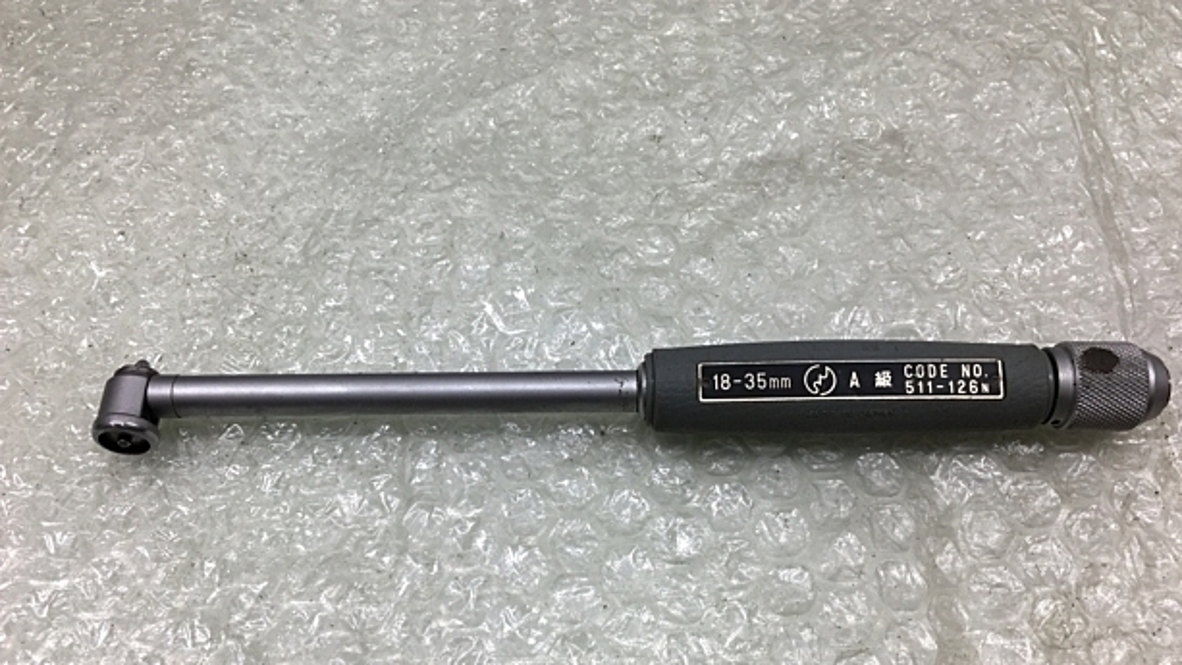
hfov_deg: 59.5
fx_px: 1034
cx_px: 590
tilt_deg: -61.3
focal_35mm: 33
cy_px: 422
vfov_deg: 35.4
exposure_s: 1/120
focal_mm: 4.15
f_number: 2.2
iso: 25
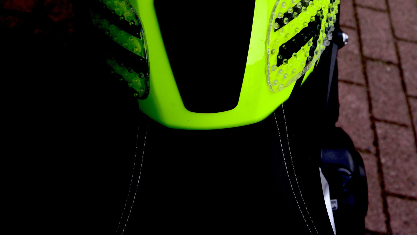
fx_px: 840
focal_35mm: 76
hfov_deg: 27.9
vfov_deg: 15.4
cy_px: -29
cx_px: 210
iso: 200
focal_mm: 48
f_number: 8
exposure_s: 1/250
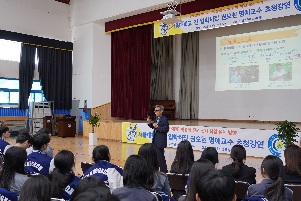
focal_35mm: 37
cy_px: 100
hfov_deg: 51.9
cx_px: 150
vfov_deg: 35.9
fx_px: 309
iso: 400
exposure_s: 1/40
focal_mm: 25
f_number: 4
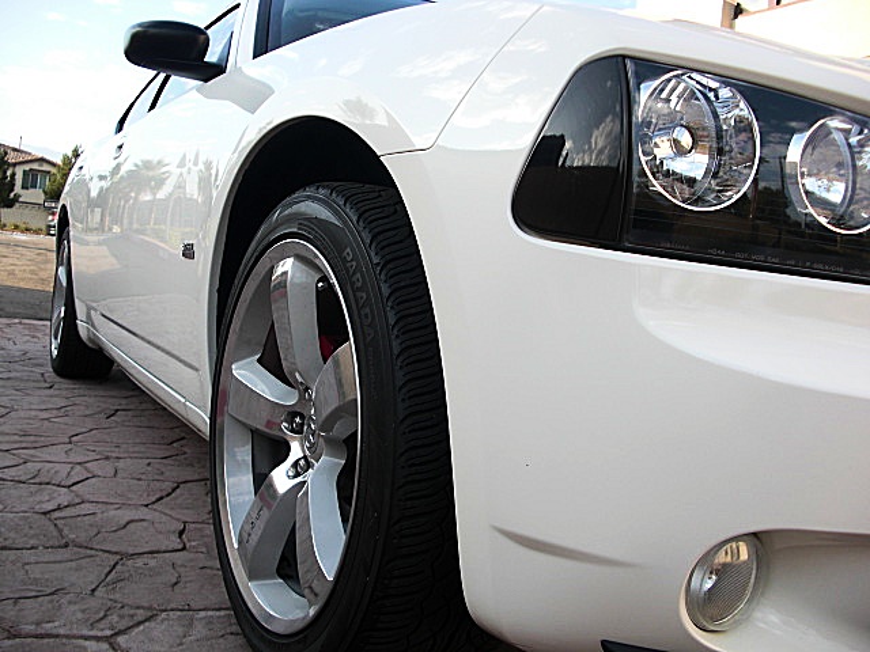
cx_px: 435
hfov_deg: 51.4
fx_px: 905
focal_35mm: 36
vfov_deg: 39.7
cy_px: 326
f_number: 2.8
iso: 50
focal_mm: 6.3
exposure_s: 1/250
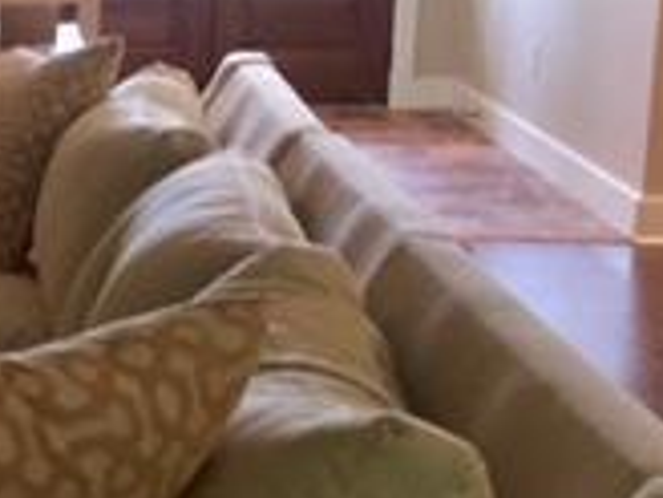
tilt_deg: -11.1
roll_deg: +0.6
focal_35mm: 113
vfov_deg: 13.1
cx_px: -517
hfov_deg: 15.2
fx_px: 2164
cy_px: 279
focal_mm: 4.15
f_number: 2.2
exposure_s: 1/30
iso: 160
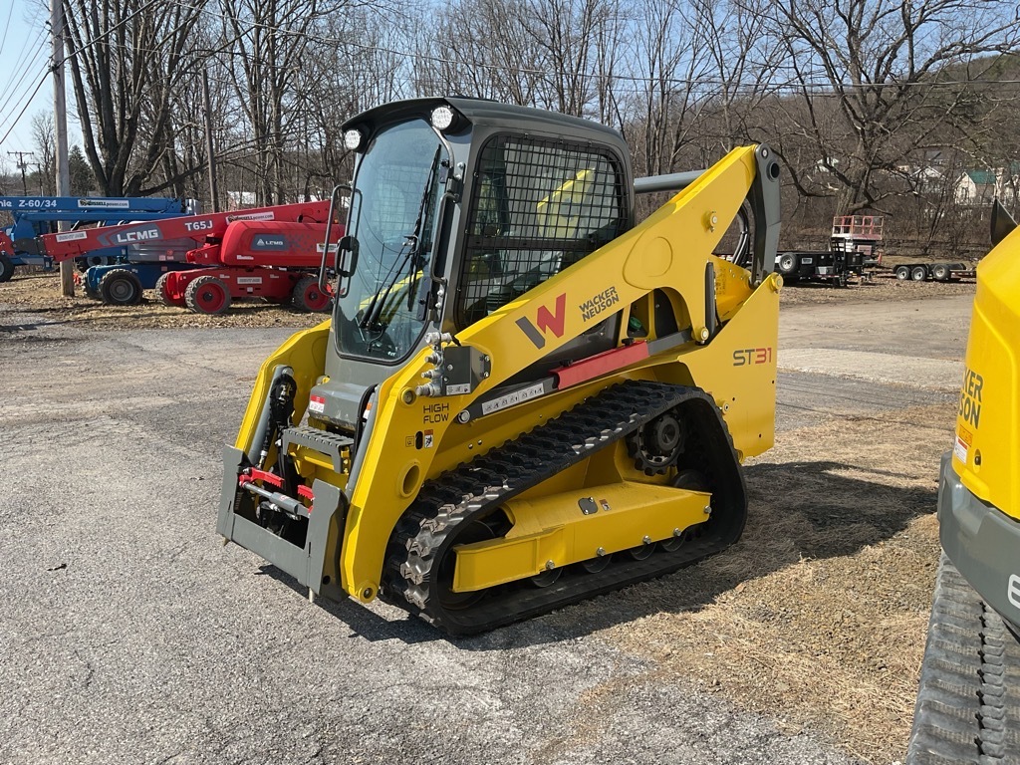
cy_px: 382
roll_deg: -1.7
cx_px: 510
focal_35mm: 29
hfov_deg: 61.7
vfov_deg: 48.2
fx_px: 855
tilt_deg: -12.4
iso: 16
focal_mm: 3
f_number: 1.8
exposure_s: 1/1311
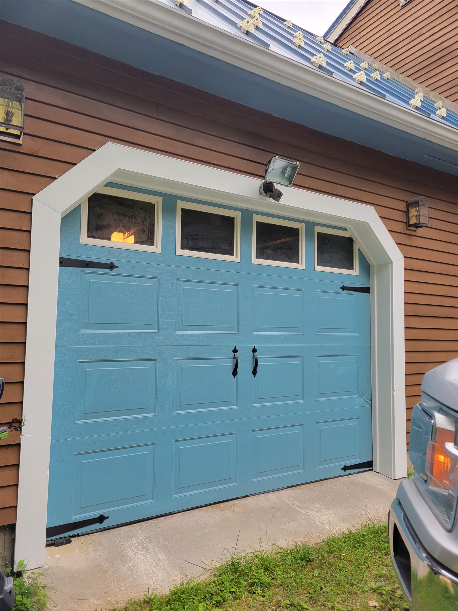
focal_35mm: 26
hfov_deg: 53.1
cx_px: 229
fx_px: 459
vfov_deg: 67.3
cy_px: 306
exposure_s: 1/196
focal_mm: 5.4
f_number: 1.8
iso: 40
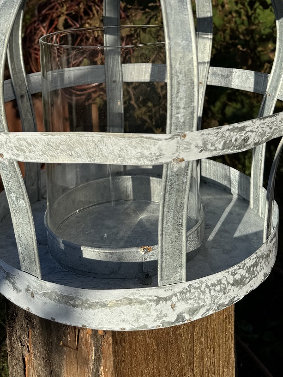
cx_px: 137
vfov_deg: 36.9
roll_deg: +3.5
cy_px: 13
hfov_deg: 30.9
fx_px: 512
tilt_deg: -7.1
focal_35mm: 47
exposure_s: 1/4950
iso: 80
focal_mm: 6.76
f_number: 1.78
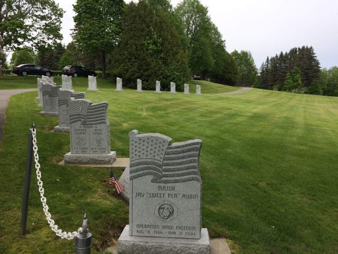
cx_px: 169
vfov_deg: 48.2
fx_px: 283
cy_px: 127
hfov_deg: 61.7
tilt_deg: -8.8
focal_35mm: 29
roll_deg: +0.3
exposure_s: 1/1325
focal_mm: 4.15
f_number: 2.2
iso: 32
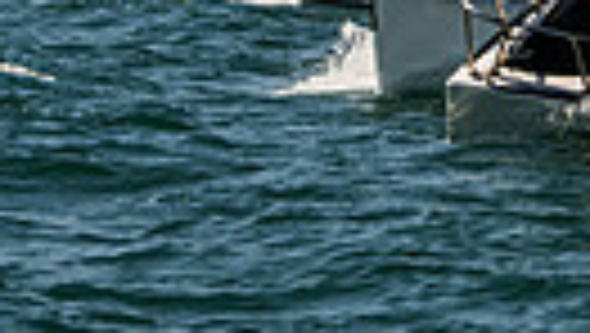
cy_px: -515
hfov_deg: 4.0
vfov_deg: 2.3
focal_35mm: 536
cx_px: 513
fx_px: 8394
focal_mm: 84
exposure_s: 1/2000
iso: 500
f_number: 8
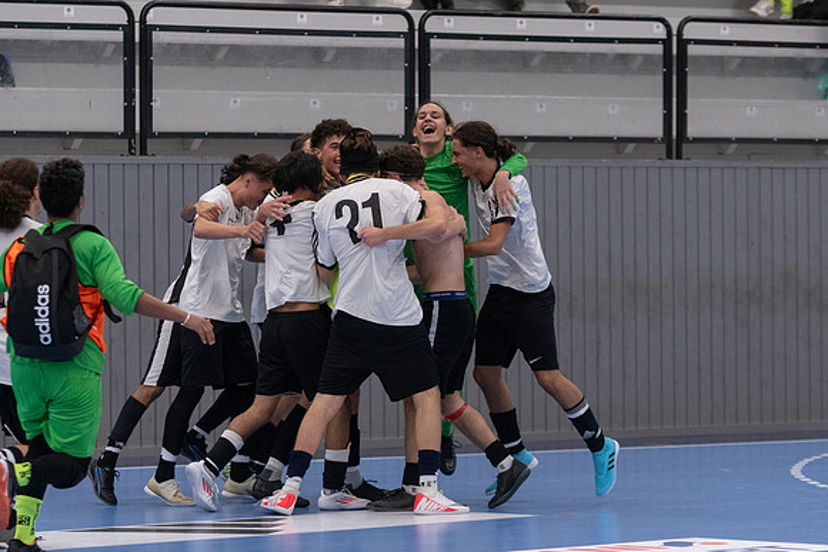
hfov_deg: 10.2
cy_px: 276
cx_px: 414
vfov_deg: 6.8
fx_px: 4618
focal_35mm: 201
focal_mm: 130
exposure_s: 1/500
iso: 2800
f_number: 3.5
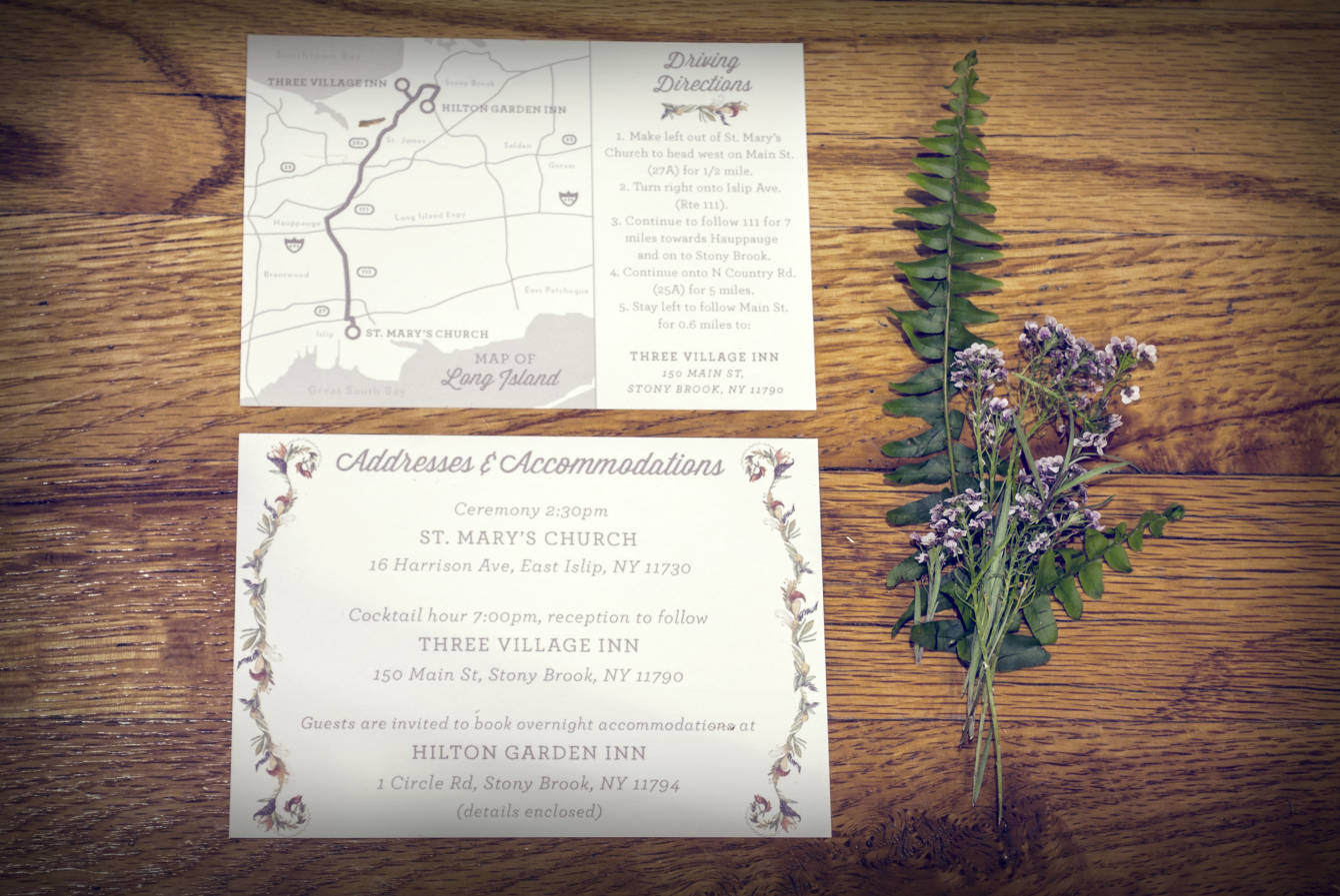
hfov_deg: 24.6
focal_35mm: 82
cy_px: 448
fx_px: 3074
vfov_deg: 16.6
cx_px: 670
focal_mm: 55
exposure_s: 2
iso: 100
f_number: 5.6
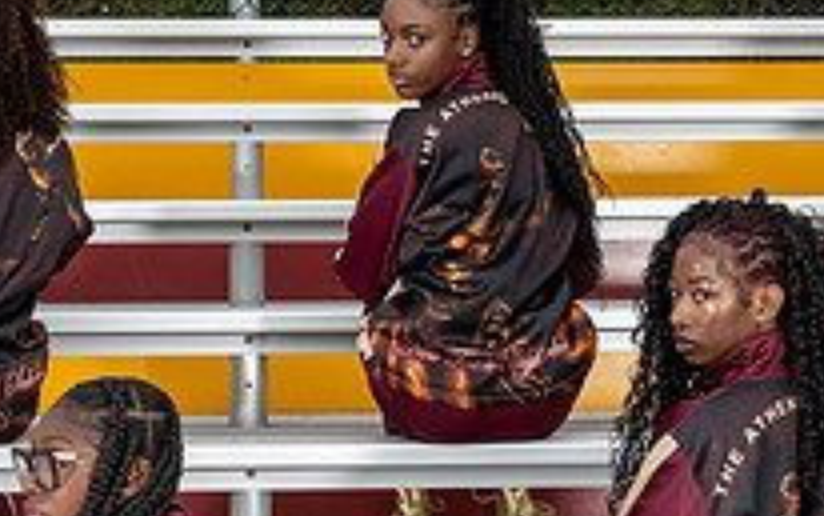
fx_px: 3842
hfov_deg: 12.2
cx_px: 579
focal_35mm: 171
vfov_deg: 7.7
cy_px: 225
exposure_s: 1/100
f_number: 6.3
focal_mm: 40
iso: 40
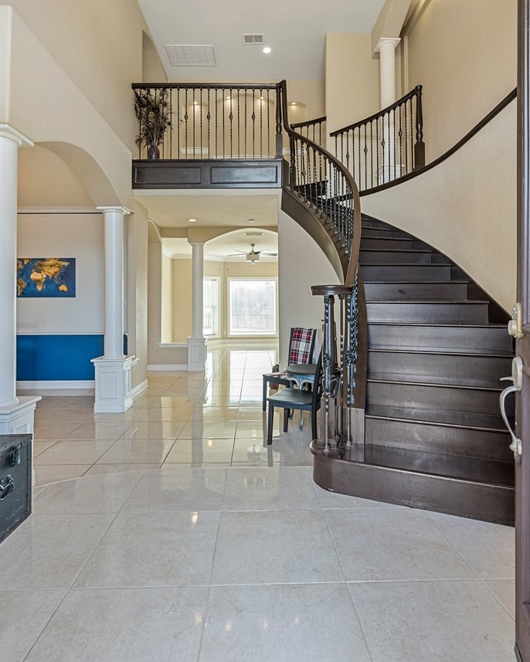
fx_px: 372
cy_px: 301
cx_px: 266
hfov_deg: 70.9
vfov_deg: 83.1
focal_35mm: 19
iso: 640
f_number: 8
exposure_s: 1/5
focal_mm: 16
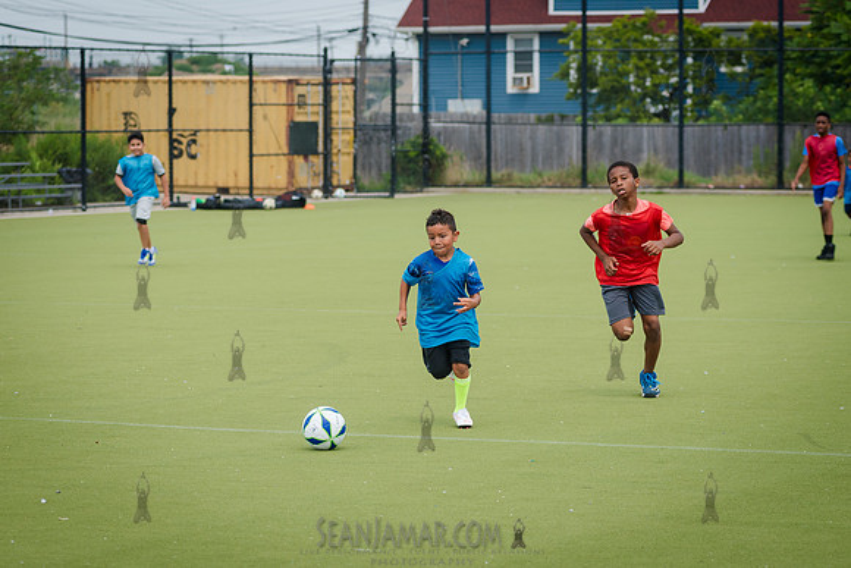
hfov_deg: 16.0
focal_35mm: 128
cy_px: 321
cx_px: 397
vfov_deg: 10.7
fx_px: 3025
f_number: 4
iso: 250
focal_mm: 105
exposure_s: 1/1600
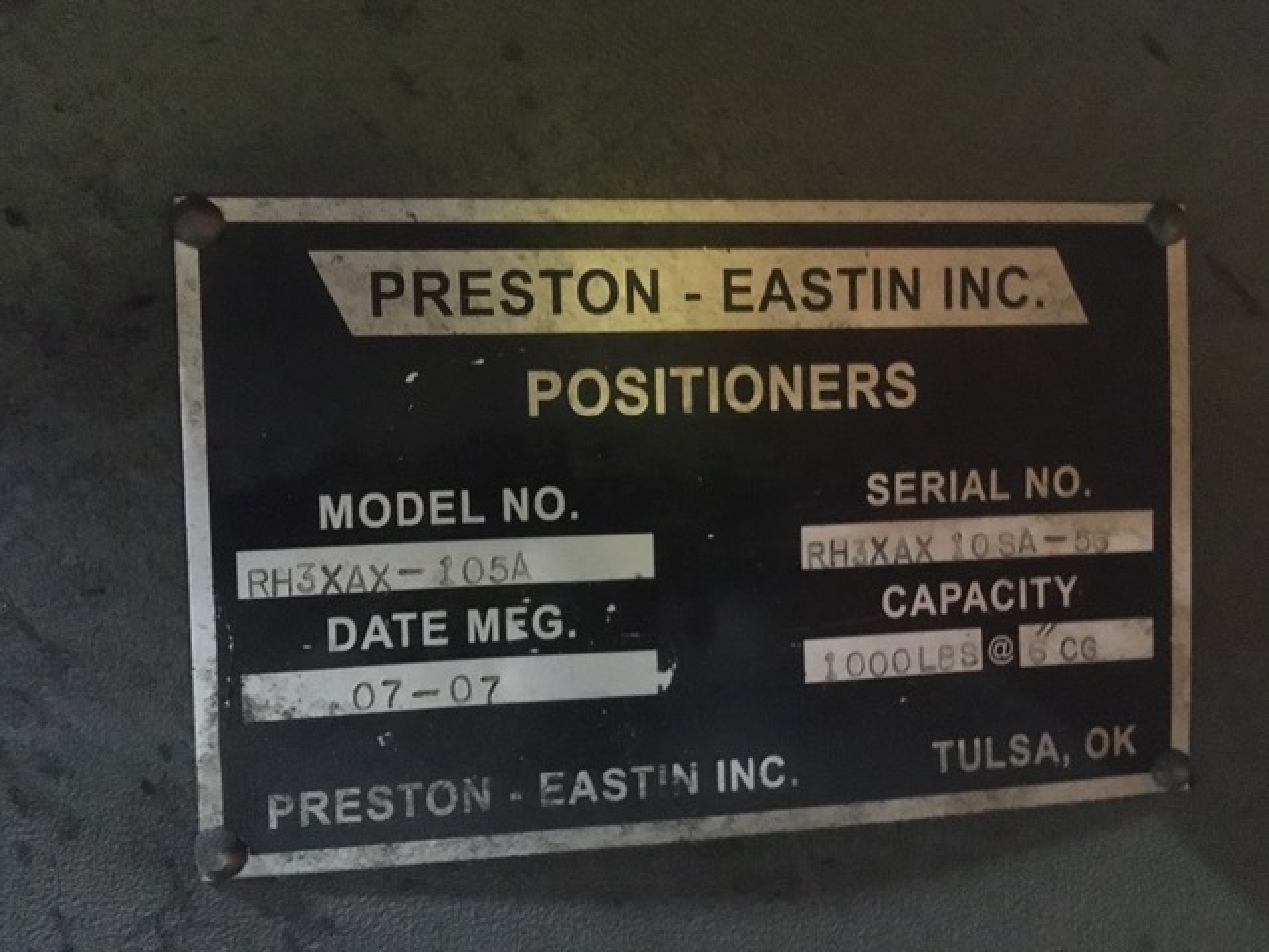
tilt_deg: -4.3
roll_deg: +0.8
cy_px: 476
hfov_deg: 61.7
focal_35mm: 29
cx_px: 634
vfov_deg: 48.2
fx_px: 1063
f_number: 2.2
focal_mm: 4.15
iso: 1600
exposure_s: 1/15
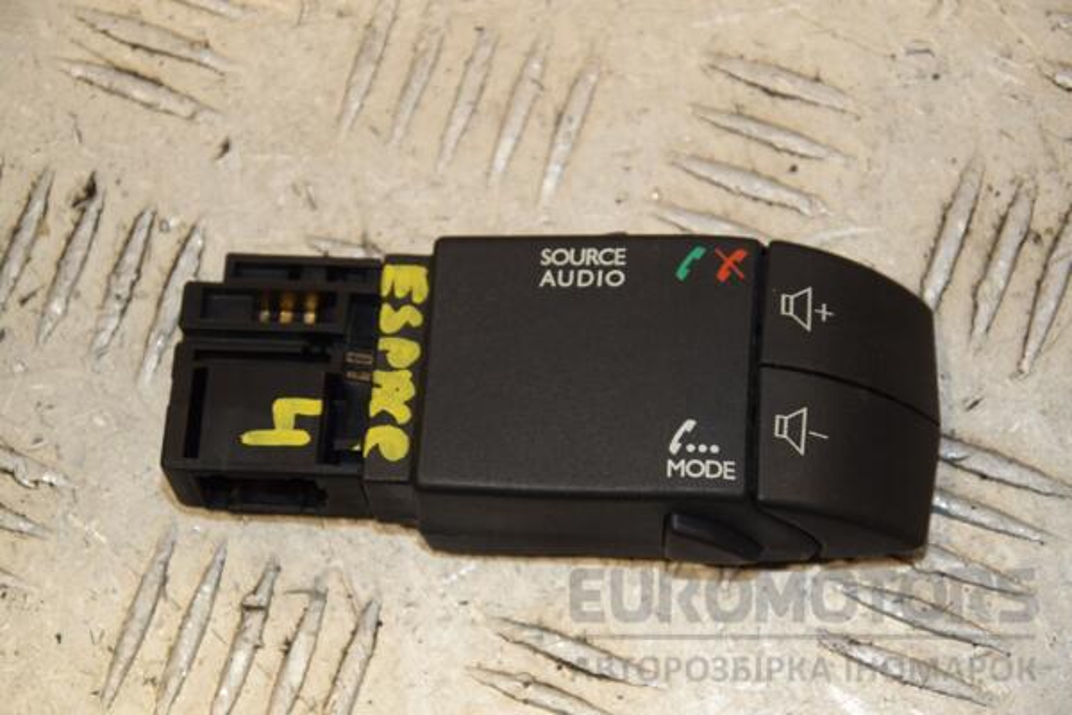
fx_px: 4109
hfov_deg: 14.9
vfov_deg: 9.9
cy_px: 358
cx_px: 536
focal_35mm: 138
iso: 800
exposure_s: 1/200
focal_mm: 92
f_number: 7.1
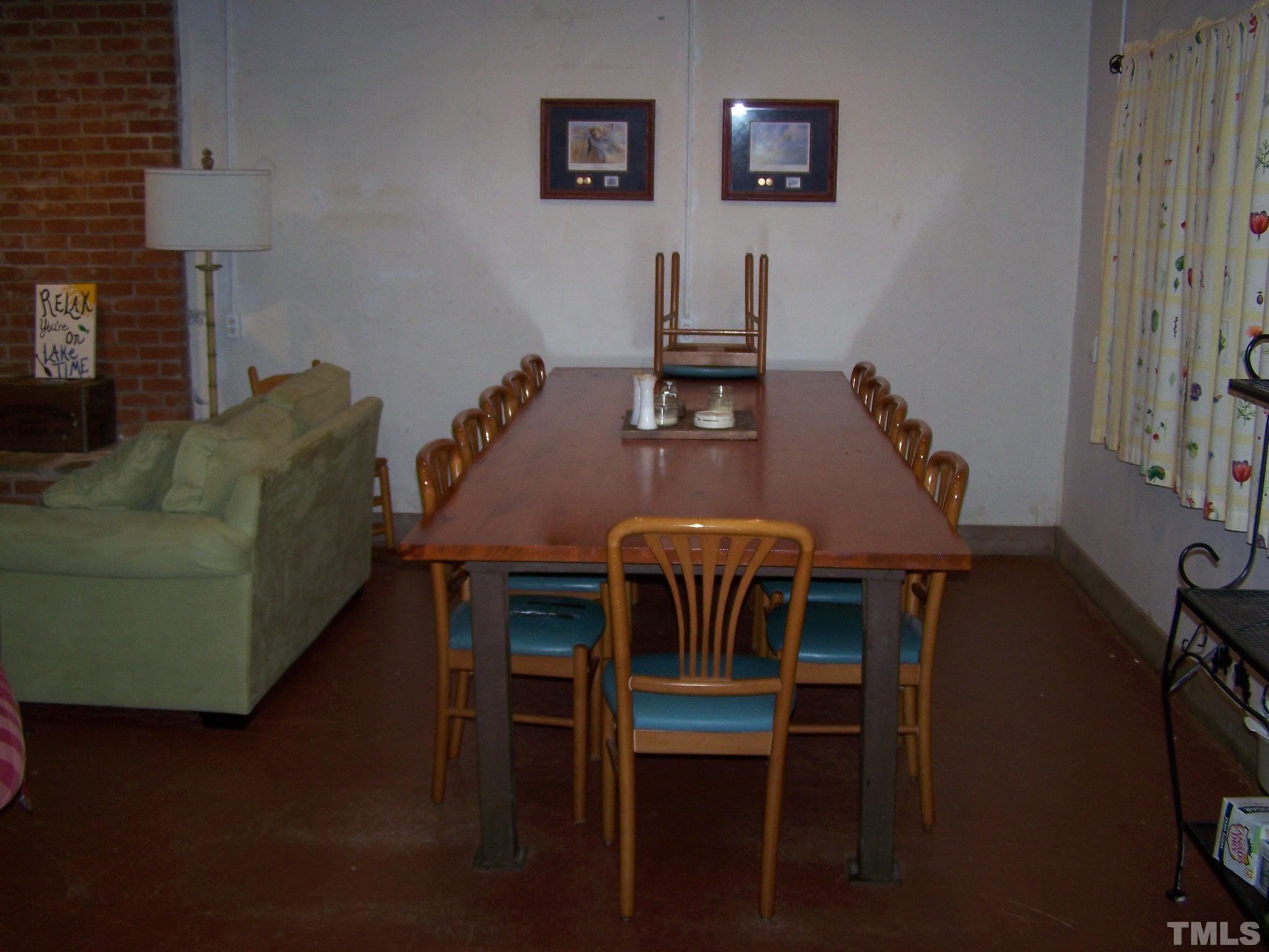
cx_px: 634
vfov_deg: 37.7
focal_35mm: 38
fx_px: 1393
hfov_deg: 49.0
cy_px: 476
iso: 80
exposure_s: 1/60
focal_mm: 6.3
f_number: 2.8
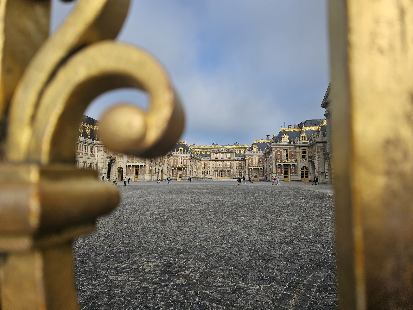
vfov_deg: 58.9
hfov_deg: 73.9
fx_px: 274
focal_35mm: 23
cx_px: 206
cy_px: 155
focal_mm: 6.3
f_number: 1.7
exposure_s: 1/852
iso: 10
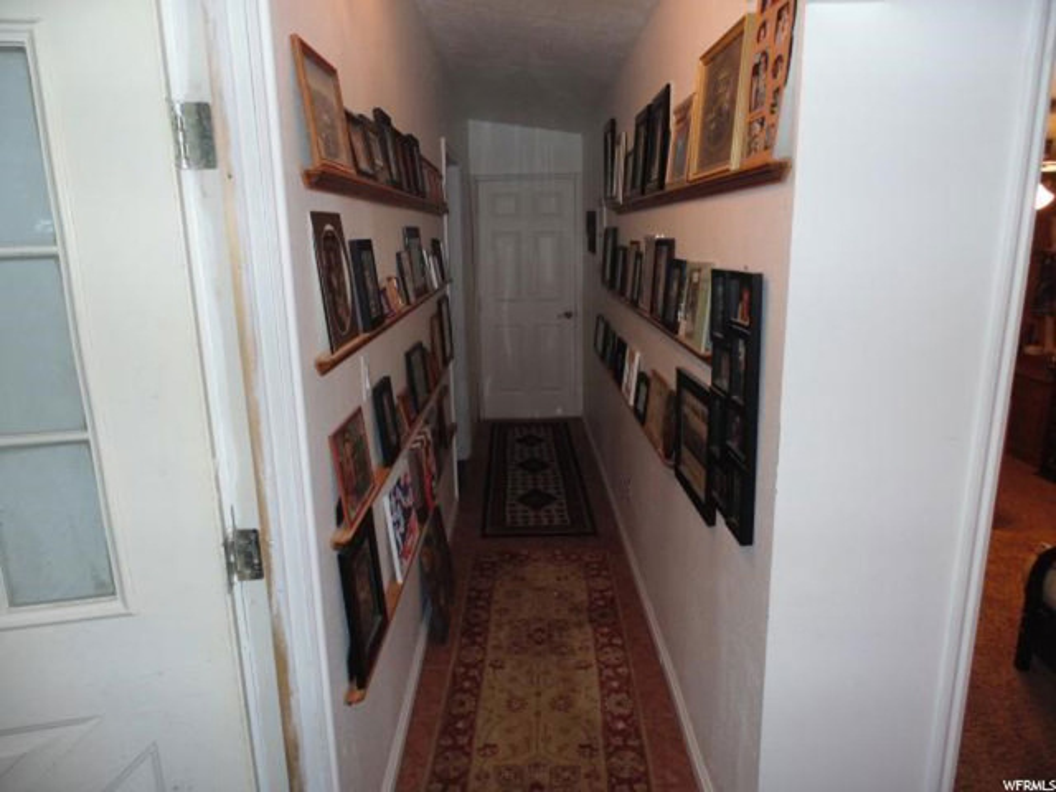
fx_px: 671
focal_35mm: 22
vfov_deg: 61.1
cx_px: 528
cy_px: 396
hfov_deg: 76.4
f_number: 3.1
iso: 200
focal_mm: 4
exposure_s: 1/30
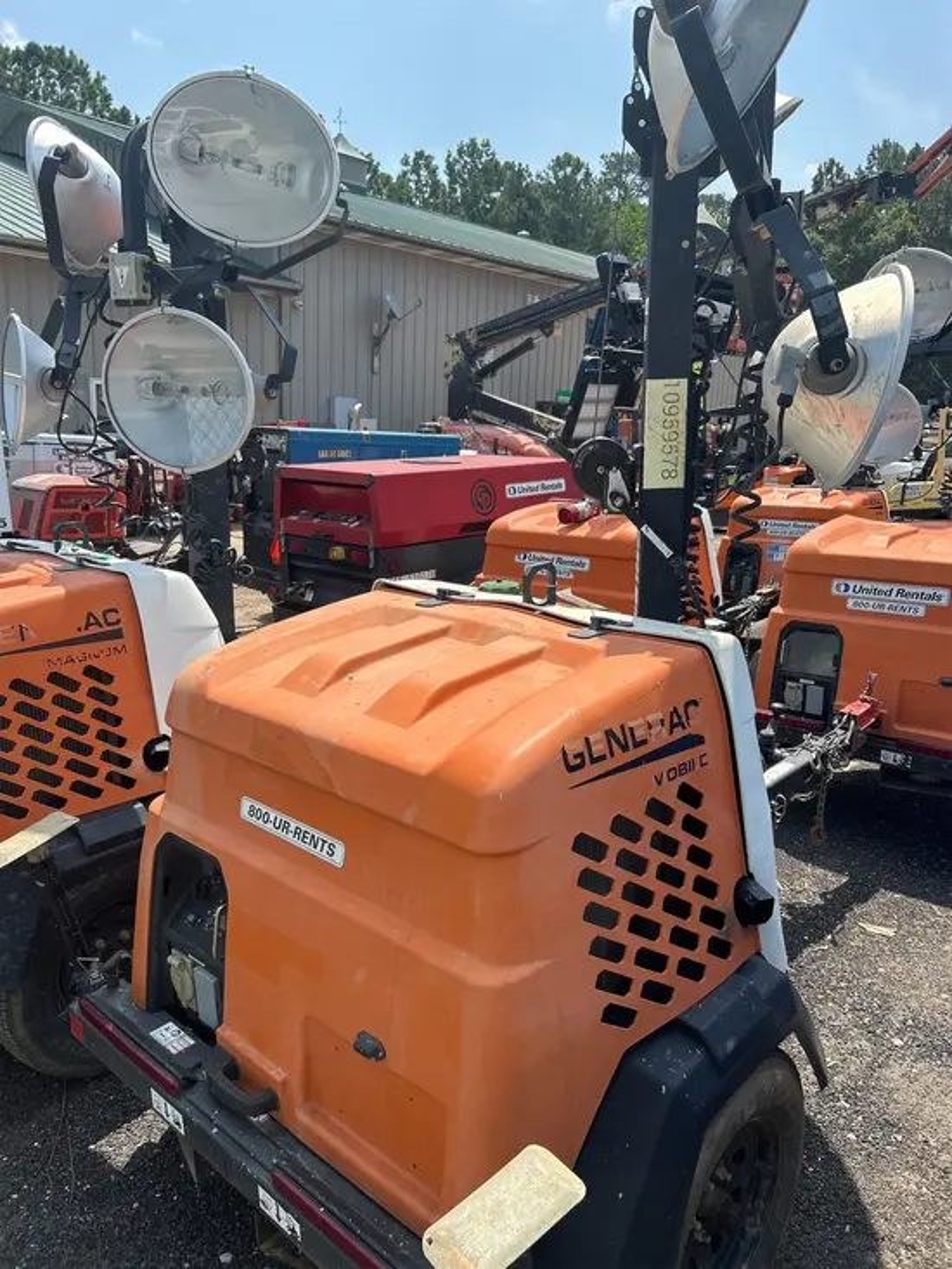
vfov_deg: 67.3
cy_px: 634
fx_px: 953
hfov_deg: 53.1
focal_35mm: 26
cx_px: 476
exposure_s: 1/2915
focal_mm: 5.7
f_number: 1.5
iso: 50
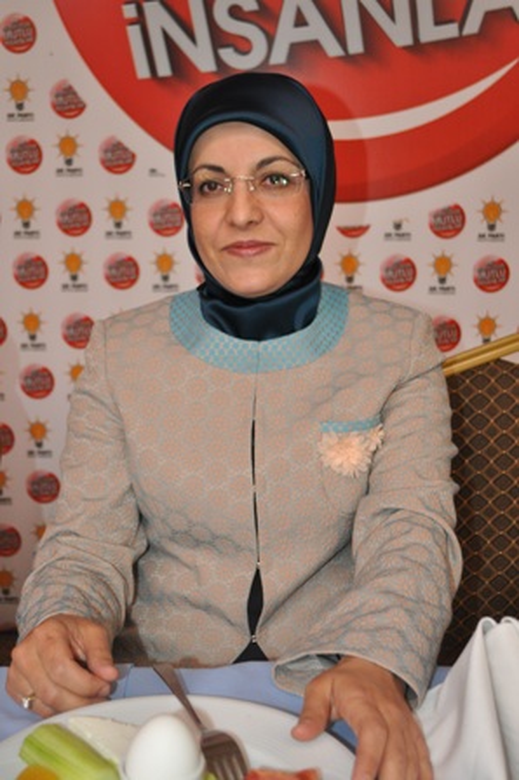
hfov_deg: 29.8
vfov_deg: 43.6
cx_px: 260
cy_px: 390
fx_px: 975
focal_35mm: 45
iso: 800
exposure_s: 1/60
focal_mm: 30
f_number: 4.5
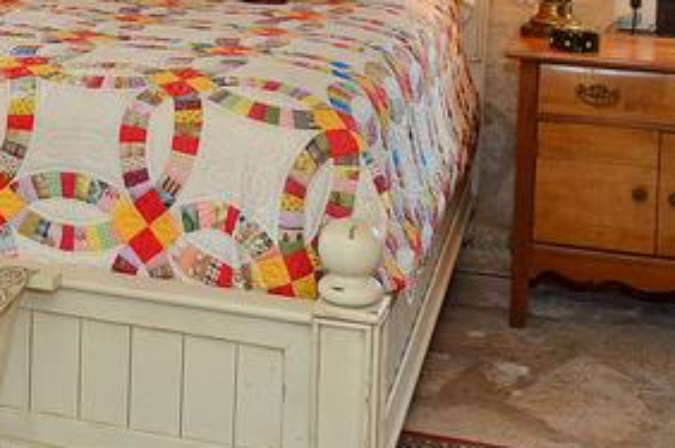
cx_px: 14
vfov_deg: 15.9
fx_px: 1535
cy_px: -96
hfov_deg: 23.8
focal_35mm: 82
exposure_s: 1/60
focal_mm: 22
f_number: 6.3
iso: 500
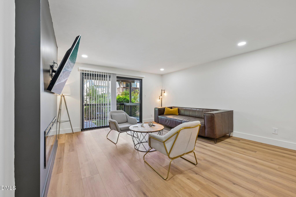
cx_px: 148
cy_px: 98
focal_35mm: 14
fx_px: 115
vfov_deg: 81.2
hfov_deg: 104.3
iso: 400
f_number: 8
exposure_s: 1/40
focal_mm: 14
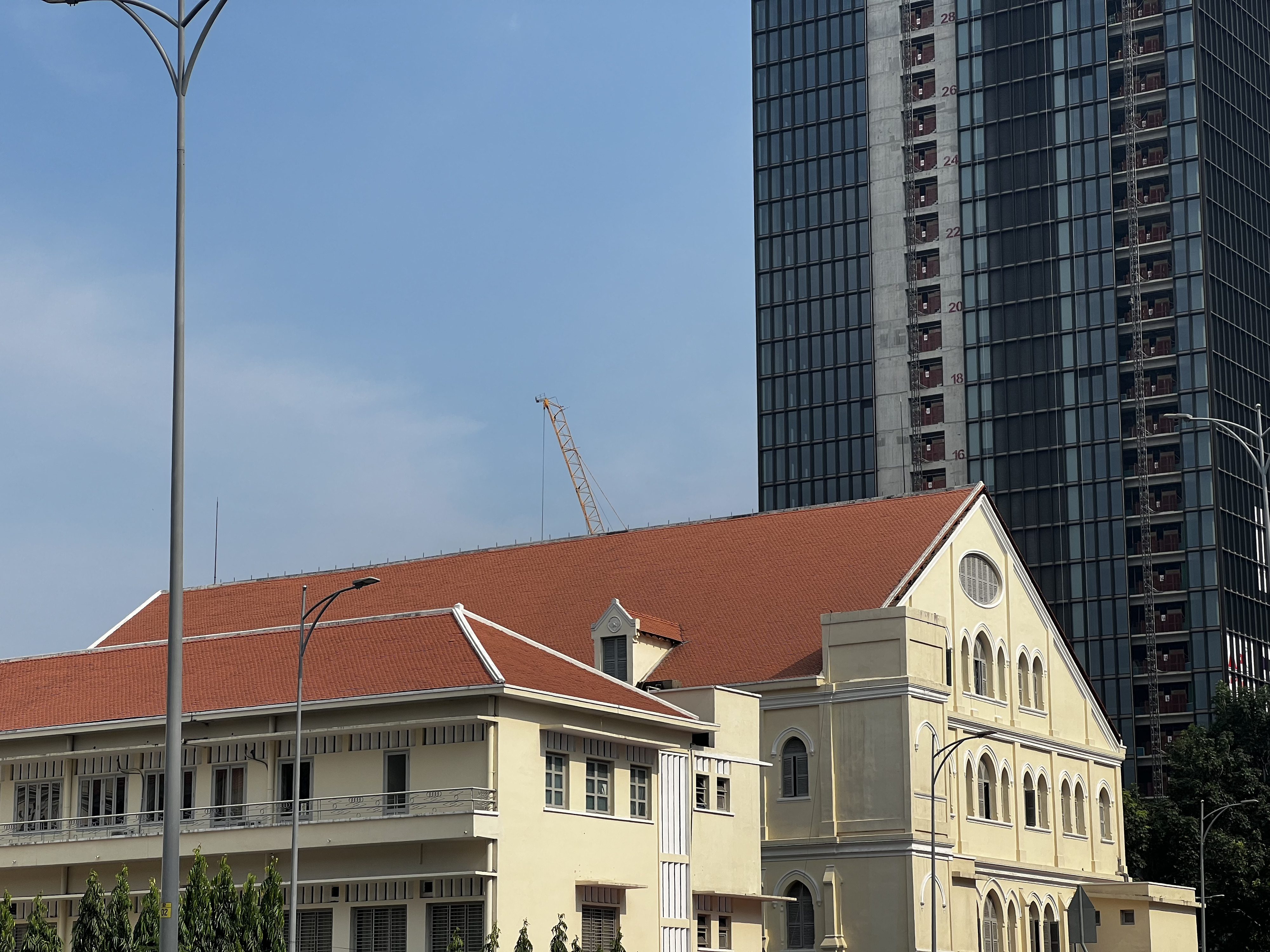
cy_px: 476
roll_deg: +0.3
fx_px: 2825
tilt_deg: +12.7
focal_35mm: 77
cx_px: 635
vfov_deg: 19.1
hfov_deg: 25.3
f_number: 2.8
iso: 32
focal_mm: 9
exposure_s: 1/995
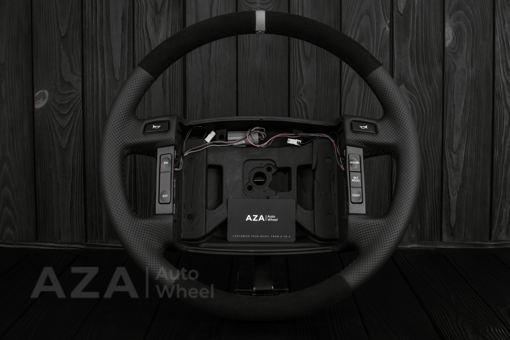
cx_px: 255
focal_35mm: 52
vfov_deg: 25.8
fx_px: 744
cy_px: 170
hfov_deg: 37.8
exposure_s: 1/125
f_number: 6.3
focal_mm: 35
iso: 500
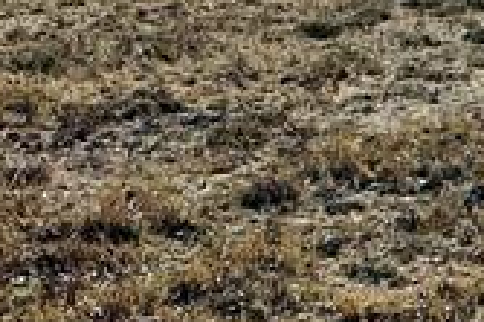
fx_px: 2055
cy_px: -331
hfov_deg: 11.9
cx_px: 974
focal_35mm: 153
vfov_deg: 8.5
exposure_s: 1/18519
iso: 80
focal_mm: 6.86
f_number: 1.78
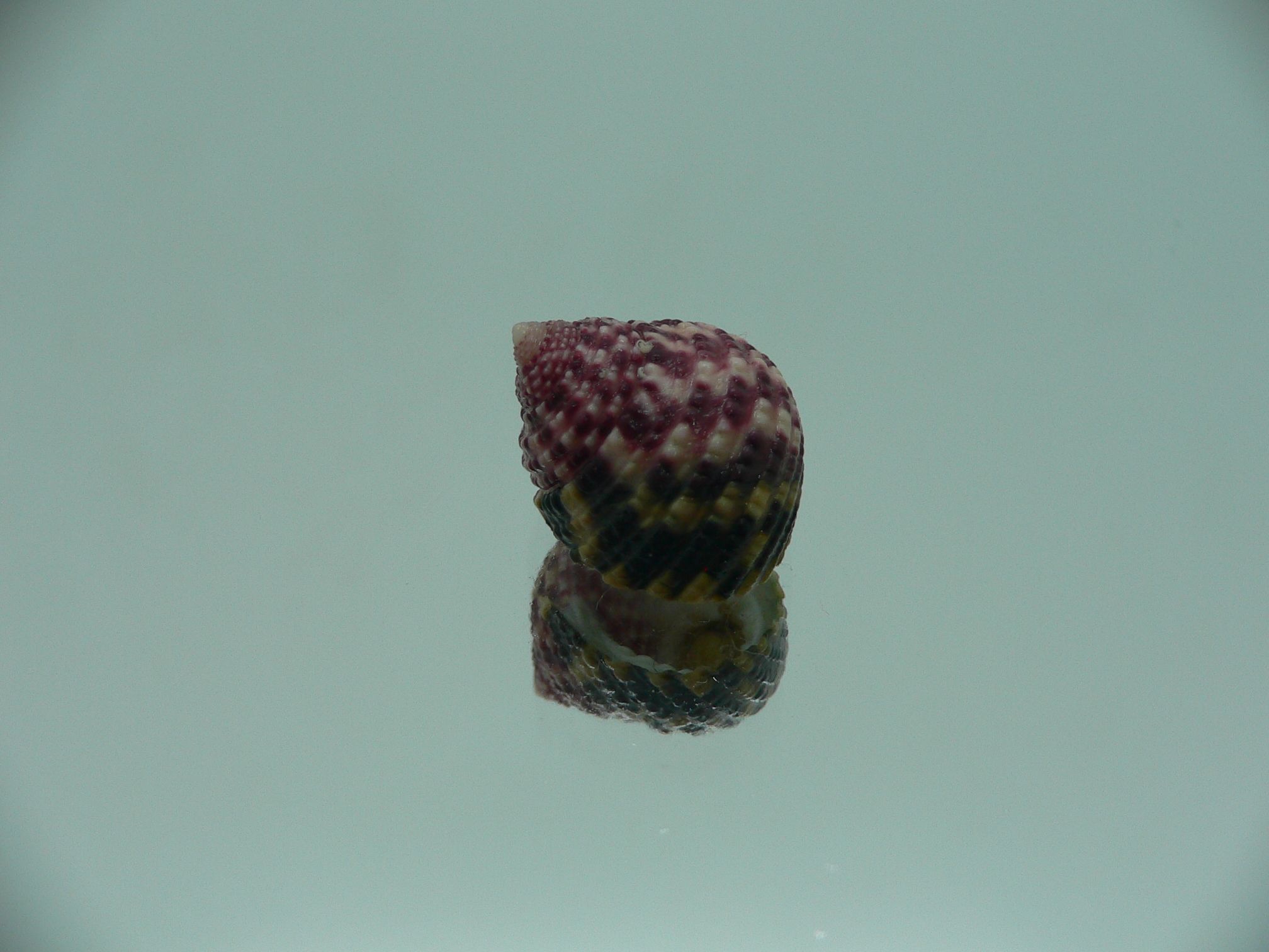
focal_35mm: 35
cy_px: 476
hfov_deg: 52.6
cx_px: 634
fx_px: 1283
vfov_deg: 40.7
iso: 80
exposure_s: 1/60
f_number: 2.8
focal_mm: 4.6
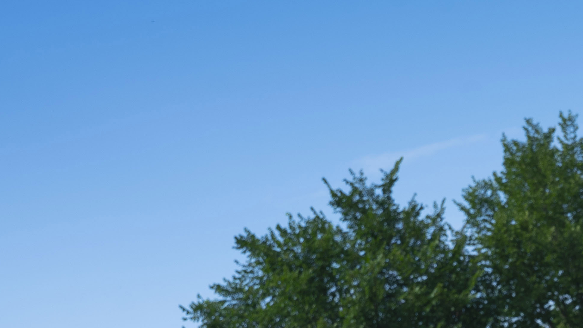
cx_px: 762
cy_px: 465
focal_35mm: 225
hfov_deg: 9.4
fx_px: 3478
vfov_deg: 5.4
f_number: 7.1
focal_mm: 70
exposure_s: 1/160
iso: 100
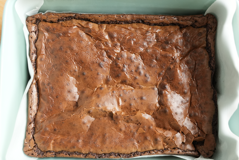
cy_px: 80
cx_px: 120
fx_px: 239
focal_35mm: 36
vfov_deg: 36.9
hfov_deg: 53.1
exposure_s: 1/125
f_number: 5
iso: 1600
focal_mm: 24
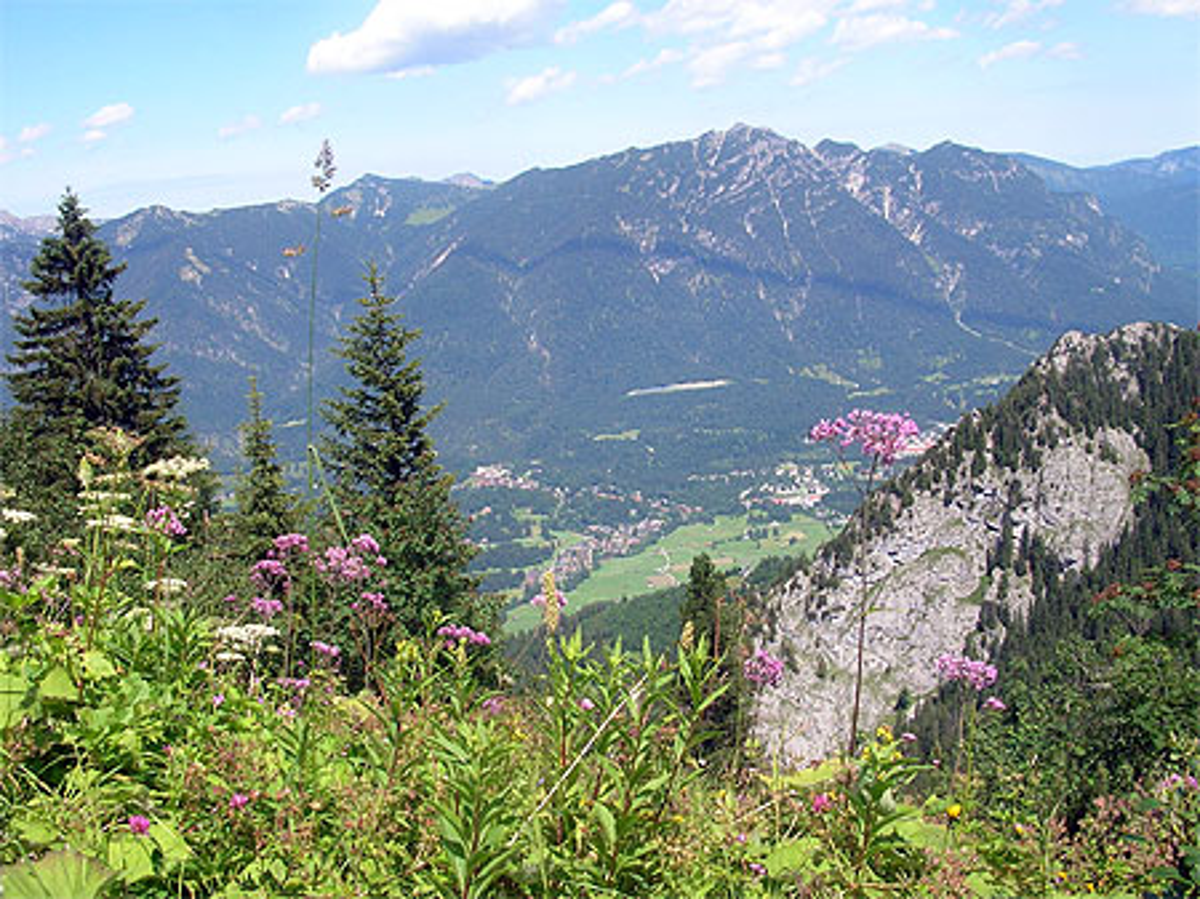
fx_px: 1213
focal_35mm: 35
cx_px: 600
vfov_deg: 40.7
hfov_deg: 52.7
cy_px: 450
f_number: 5.6
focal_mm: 5.8
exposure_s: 1/160
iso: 50
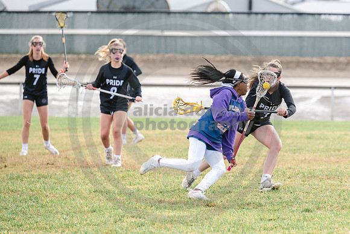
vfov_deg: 5.7
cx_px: 206
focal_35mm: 239
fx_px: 2329
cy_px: 134
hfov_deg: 8.6
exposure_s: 1/1250
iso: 400
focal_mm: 200
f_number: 4.5
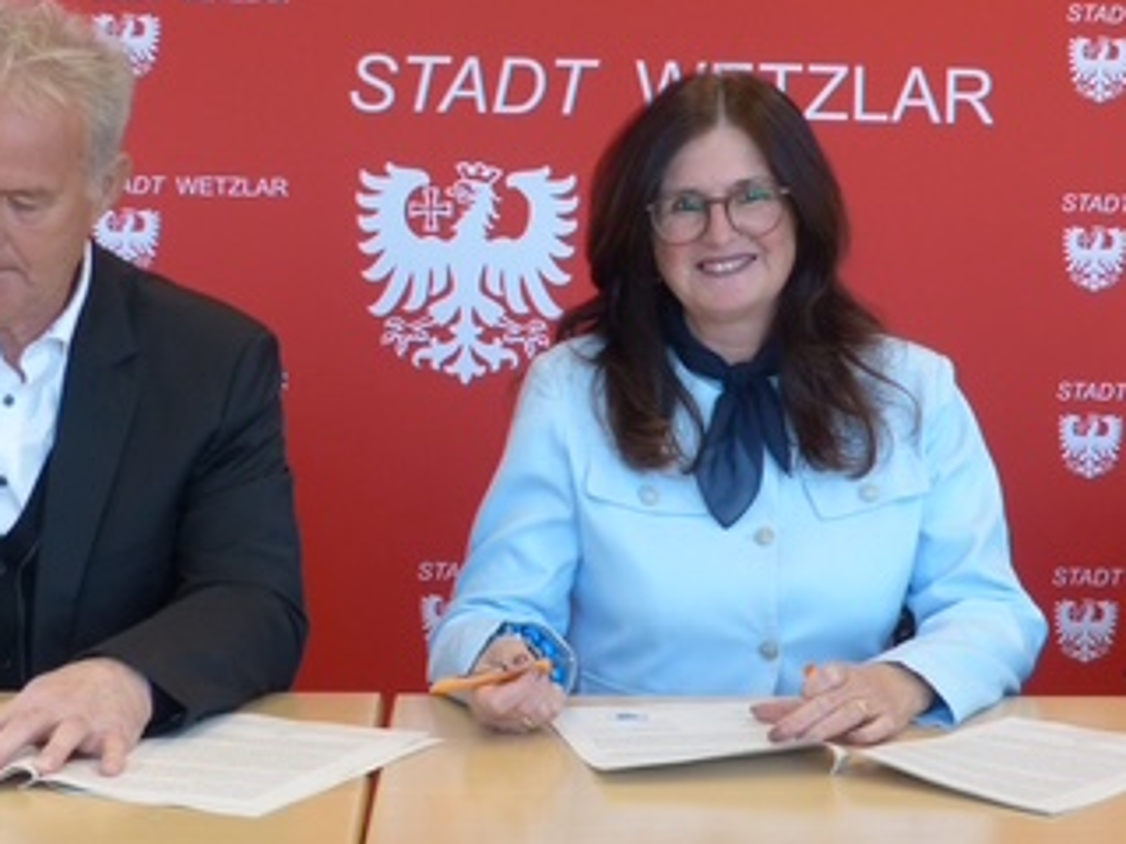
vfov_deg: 19.9
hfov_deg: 26.3
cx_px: 683
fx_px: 2407
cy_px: 373
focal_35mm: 74
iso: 125
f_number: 2.8
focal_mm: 6.6
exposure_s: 1/60
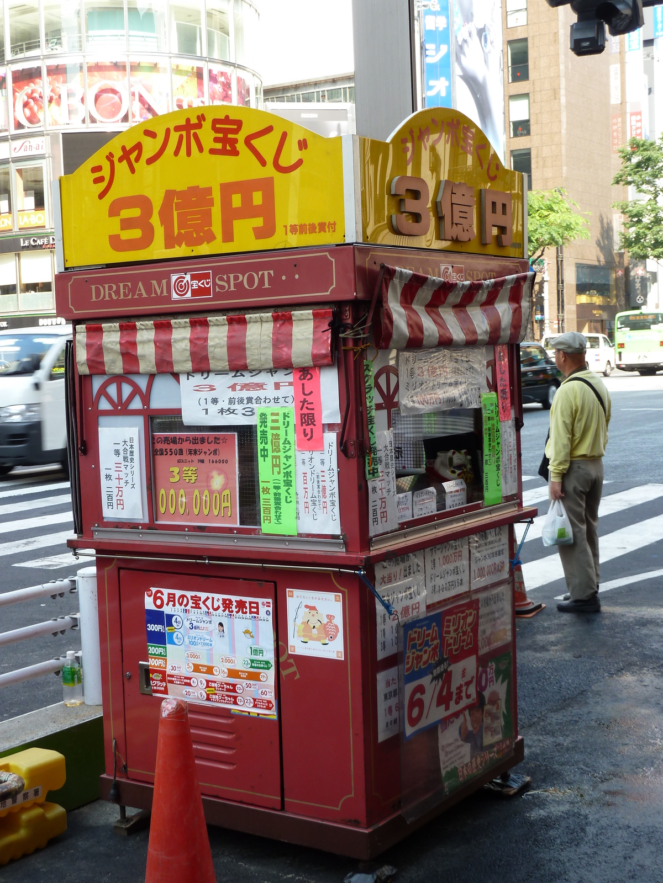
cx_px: 332
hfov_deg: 28.0
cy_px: 442
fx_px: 1328
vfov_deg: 36.8
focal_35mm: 52
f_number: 3.8
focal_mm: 8.5
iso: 80
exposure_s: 1/100
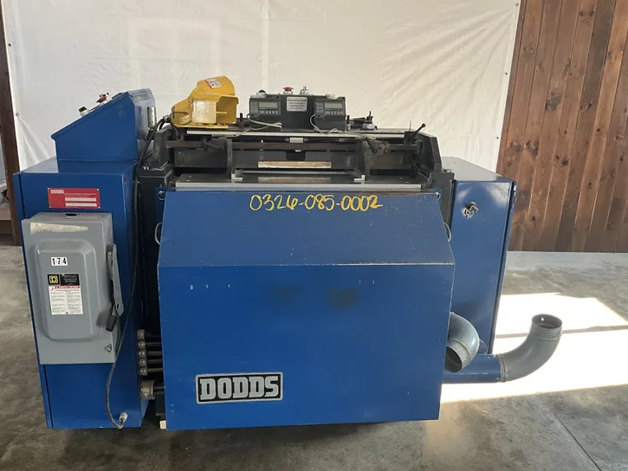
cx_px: 307
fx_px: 544
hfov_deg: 59.9
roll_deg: -1.8
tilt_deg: -17.8
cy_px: 243
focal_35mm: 30
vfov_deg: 46.8
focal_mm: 3
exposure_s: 1/60
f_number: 1.8
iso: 100
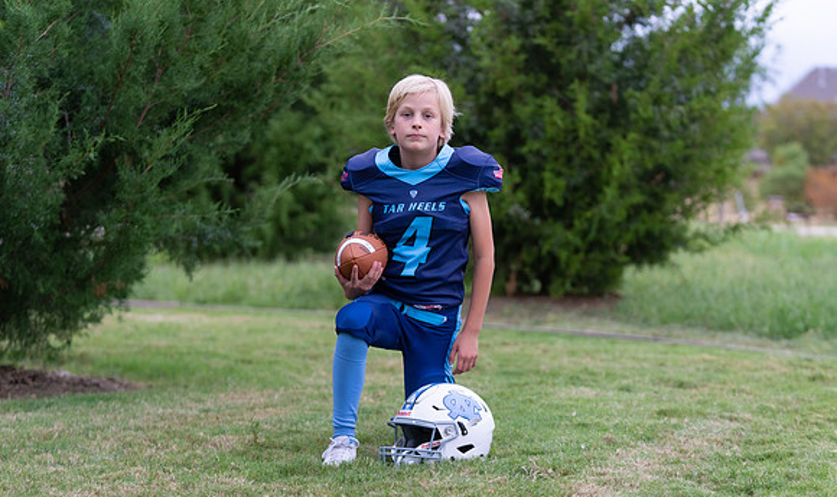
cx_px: 433
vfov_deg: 13.5
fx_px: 2102
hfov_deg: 22.5
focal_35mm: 93
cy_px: 237
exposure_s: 1/320
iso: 640
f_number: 2.8
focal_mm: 83
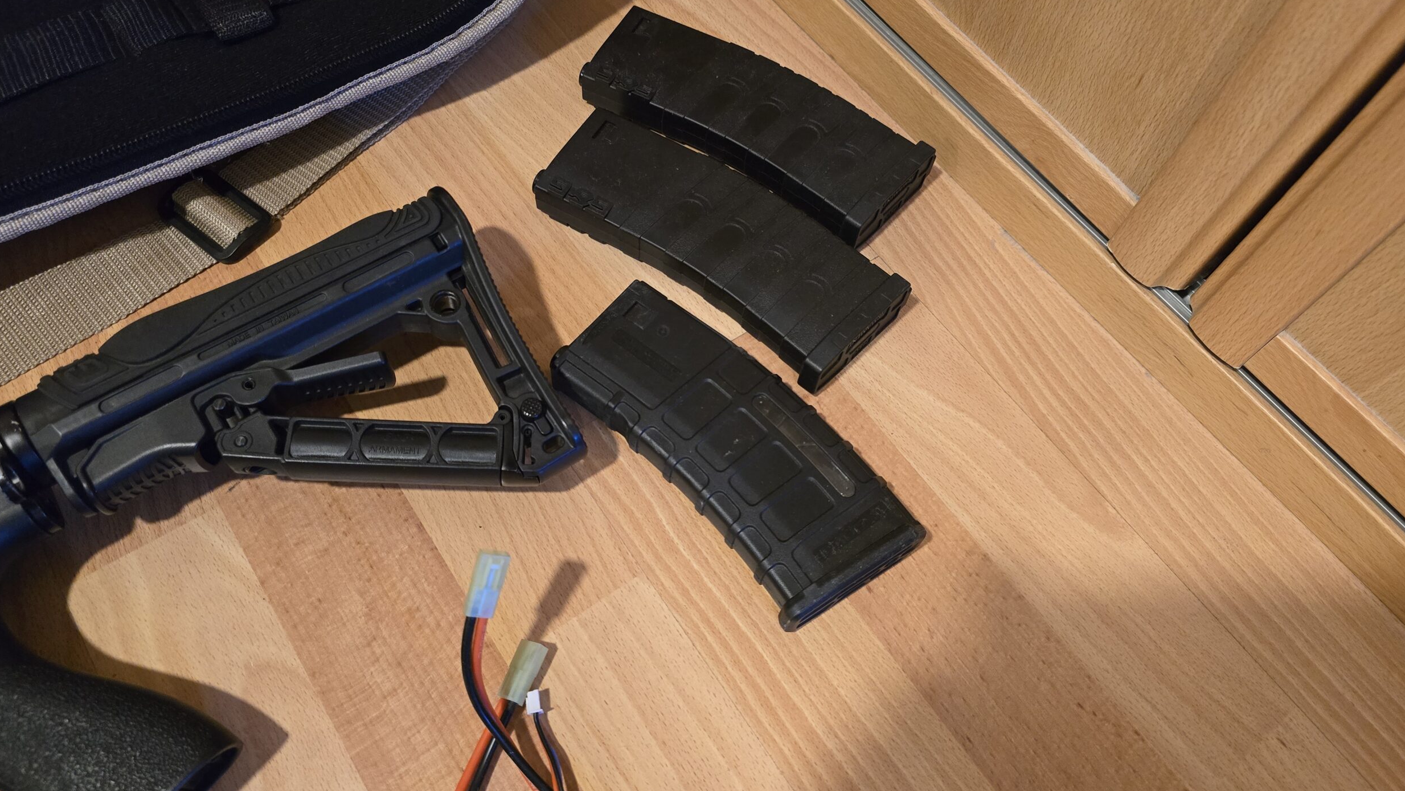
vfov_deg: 44.3
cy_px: 358
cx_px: 705
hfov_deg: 71.9
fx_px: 969
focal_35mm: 26
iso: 1600
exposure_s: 1/100
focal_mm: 6.3
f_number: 1.7
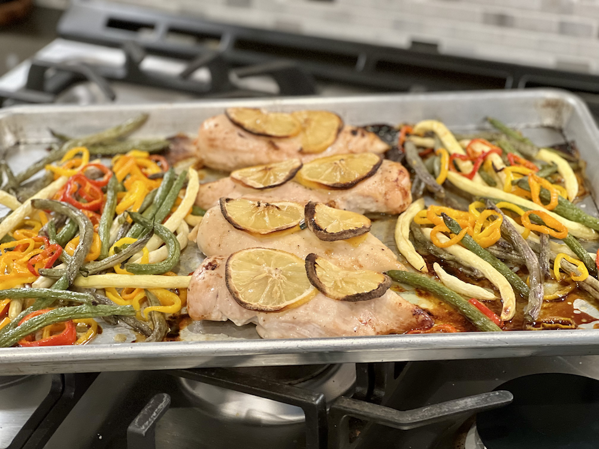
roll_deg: +1.2
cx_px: 300
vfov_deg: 19.1
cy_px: 224
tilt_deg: -29.6
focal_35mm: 77
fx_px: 1332
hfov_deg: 25.3
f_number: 2.8
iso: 400
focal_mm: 9
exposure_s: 1/40
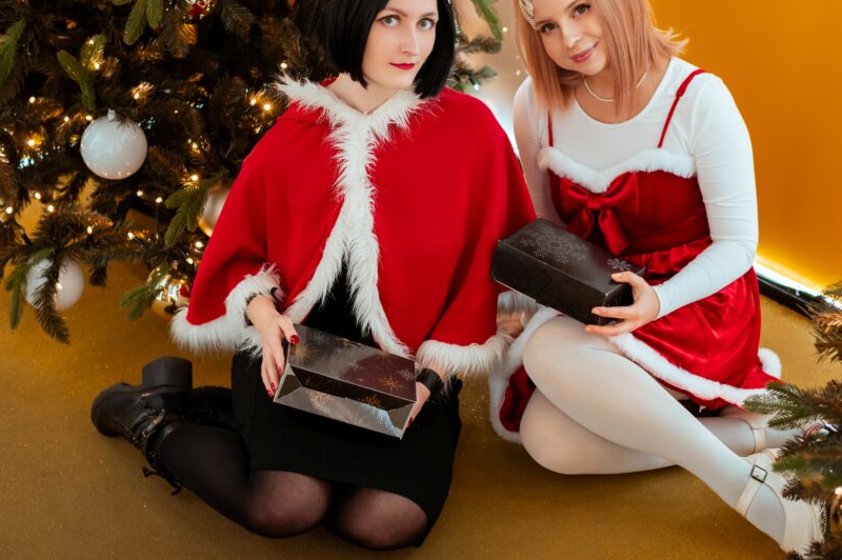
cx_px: 485
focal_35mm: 64
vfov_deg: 21.2
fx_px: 1496
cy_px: 245
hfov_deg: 31.4
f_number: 3.2
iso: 640
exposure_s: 1/160
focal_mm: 50
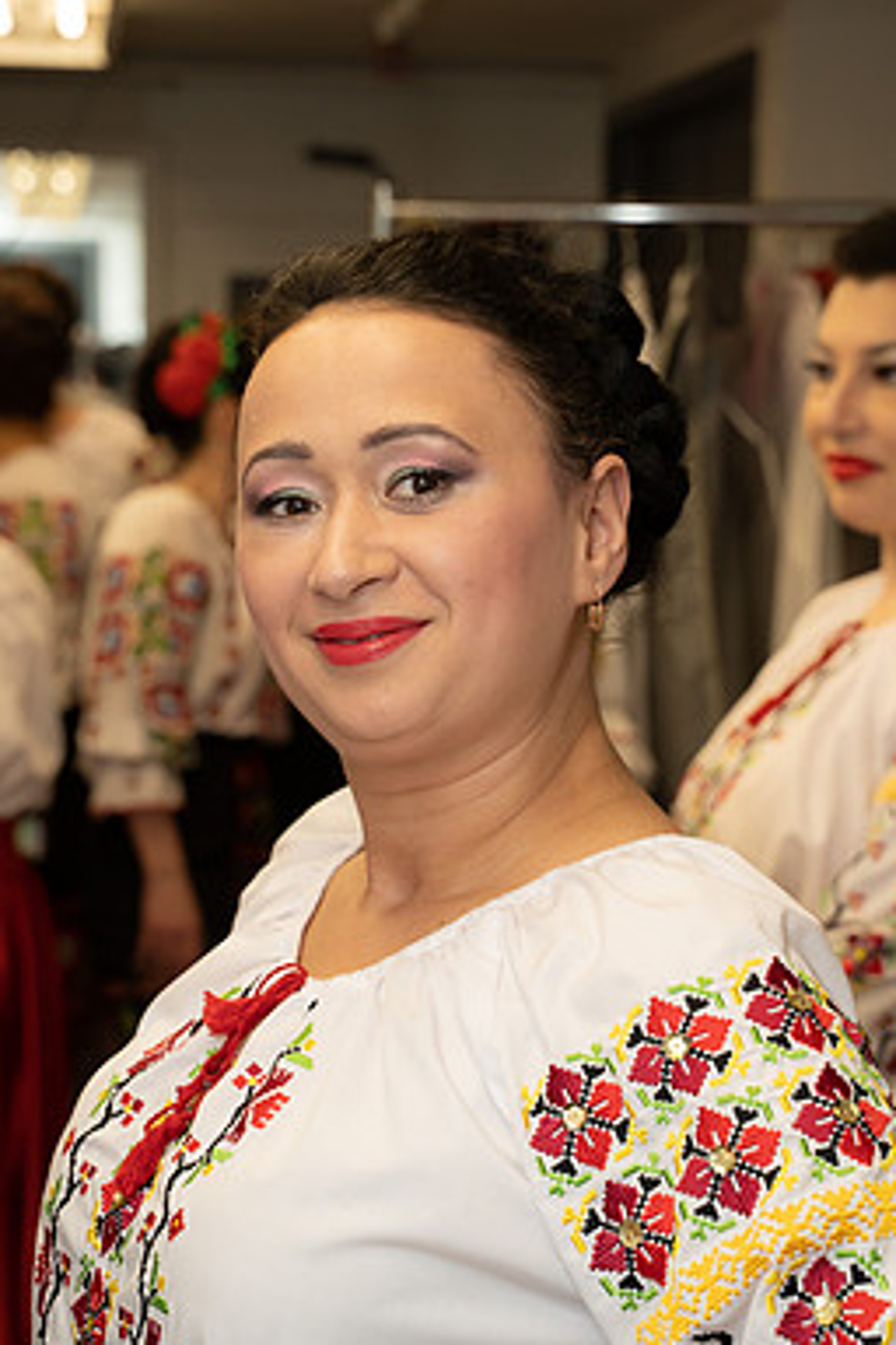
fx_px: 3285
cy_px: 630
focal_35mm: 88
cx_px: 378
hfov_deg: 15.5
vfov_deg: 23.1
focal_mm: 75
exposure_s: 1/160
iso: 1600
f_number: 7.1
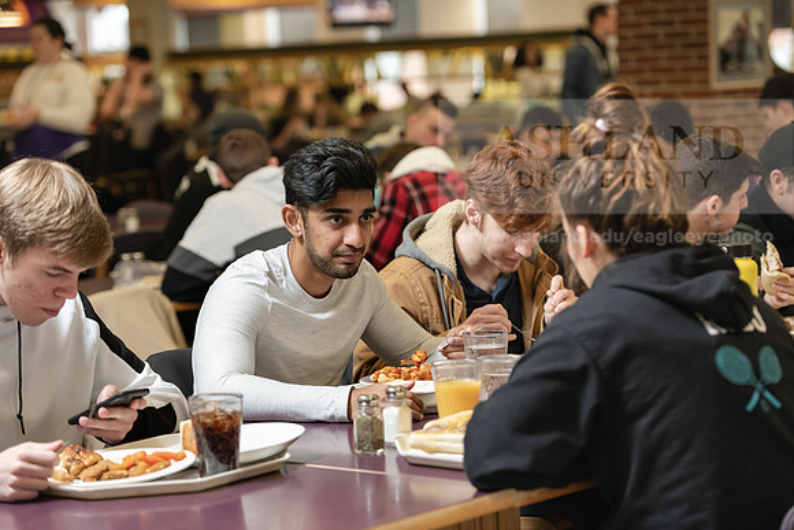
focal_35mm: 102
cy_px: 265
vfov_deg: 13.4
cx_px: 397
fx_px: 2250
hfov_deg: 20.0
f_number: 3.5
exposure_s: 1/160
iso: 1000
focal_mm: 102
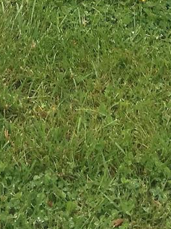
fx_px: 1087
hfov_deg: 8.9
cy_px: -405
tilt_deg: -5.5
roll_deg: +1.0
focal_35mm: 165
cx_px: -32
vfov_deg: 9.8
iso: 25
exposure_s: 1/746
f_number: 2.2
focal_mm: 4.15
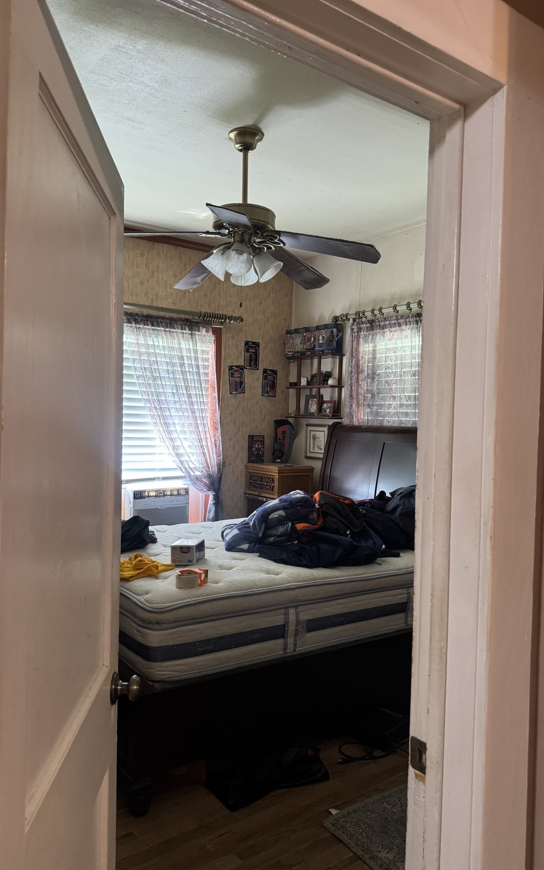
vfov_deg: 70.4
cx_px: 268
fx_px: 617
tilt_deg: +0.4
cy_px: 436
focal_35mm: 26
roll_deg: -0.9
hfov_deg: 47.6
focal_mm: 6.76
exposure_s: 1/60
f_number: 1.78
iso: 400
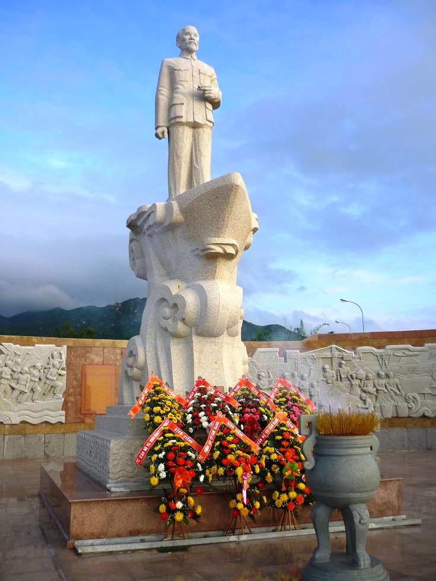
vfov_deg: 55.4
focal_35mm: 33
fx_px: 554
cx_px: 218
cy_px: 290
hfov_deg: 42.9
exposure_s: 1/640
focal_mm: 5.5
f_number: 2.8
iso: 100
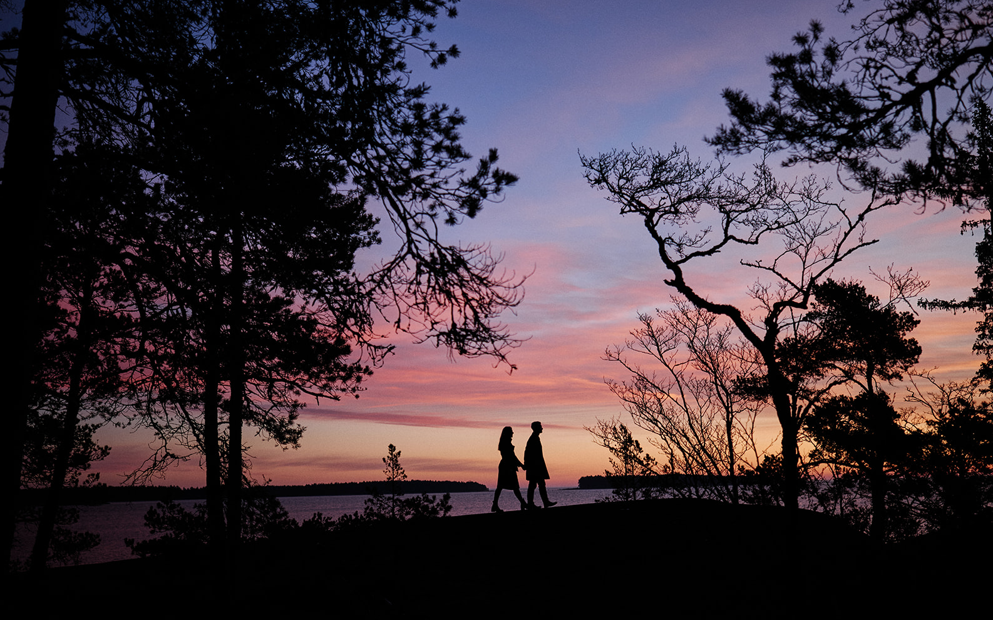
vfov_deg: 35.3
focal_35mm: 36
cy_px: 333
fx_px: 974
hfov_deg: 54.0
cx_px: 500
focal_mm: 23
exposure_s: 1/750
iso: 125
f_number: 1.4
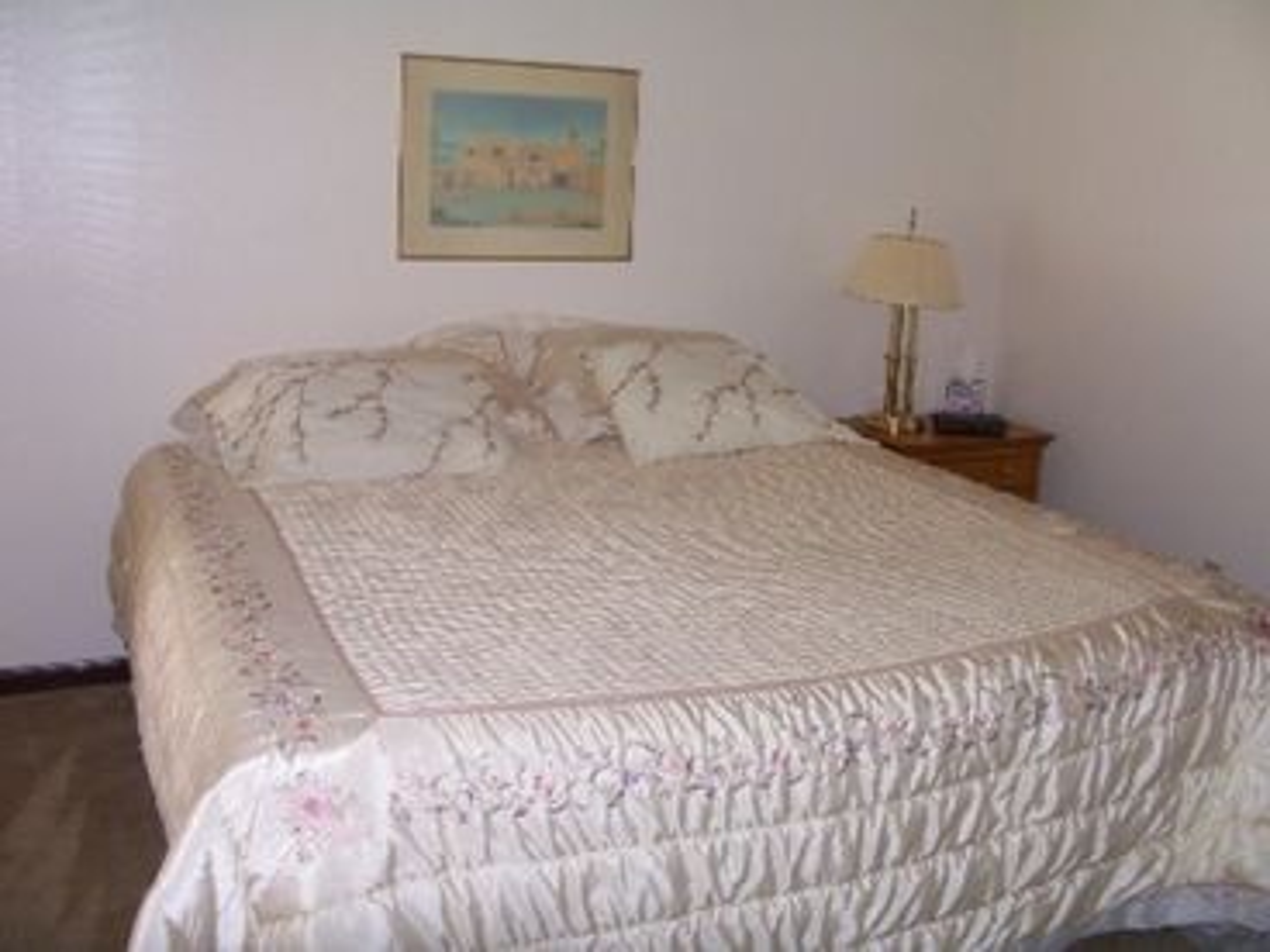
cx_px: 635
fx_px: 1284
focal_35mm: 35
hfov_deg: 52.6
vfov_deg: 40.7
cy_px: 476
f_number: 2.8
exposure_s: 1/60
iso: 80
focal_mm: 6
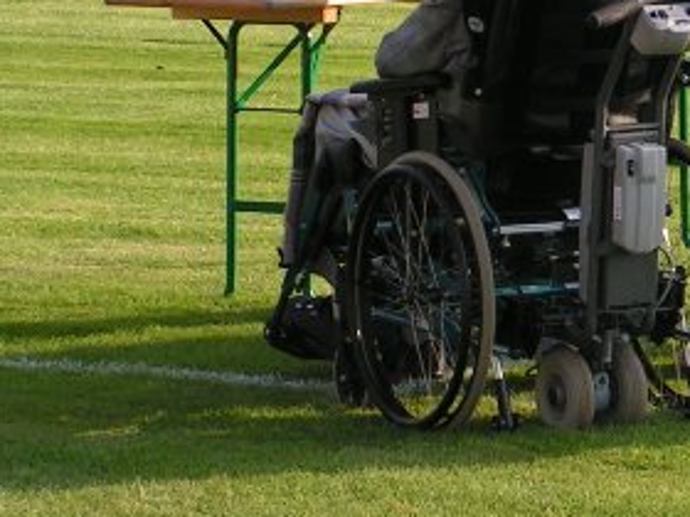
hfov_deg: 7.0
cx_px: 739
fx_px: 5641
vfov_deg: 5.2
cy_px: -158
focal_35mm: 283
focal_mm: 15.2
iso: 50
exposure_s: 1/250
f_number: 5
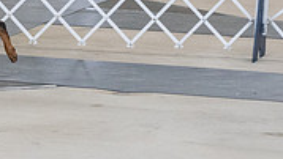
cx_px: -54
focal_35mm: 339
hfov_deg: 6.3
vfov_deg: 3.6
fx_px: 2546
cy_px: -53
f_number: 5
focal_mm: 100
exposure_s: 1/320
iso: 6400
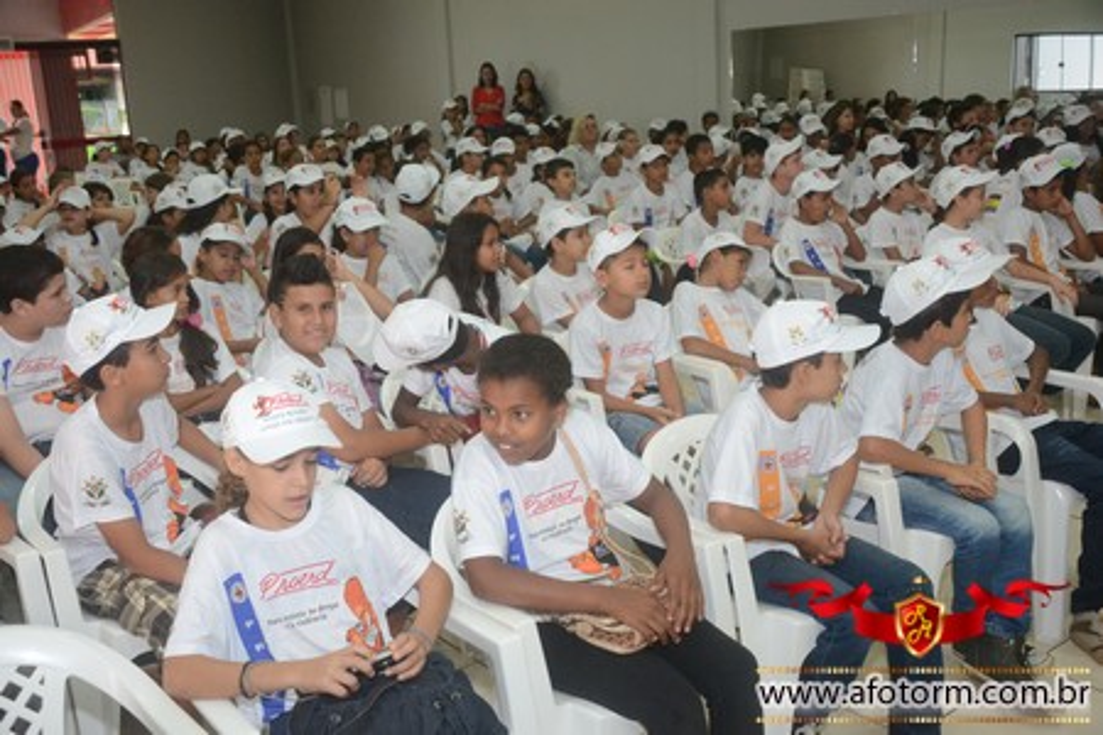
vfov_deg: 34.2
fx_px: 1195
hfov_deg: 49.6
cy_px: 368
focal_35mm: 39
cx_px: 552
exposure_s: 1/100
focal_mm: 26
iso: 1600
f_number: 3.8
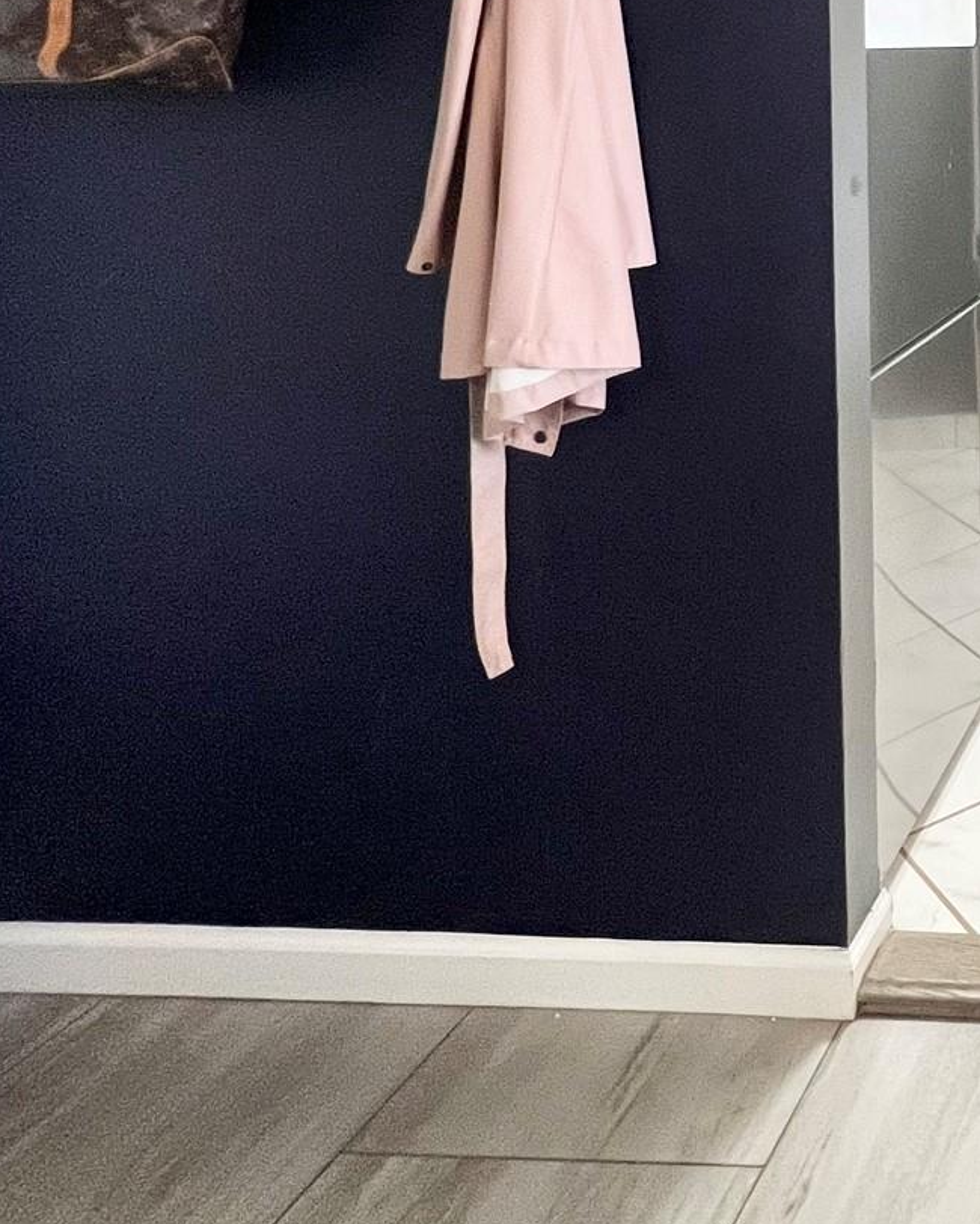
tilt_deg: -5.5
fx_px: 1160
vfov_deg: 49.6
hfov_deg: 31.4
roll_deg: -1.2
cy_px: 124
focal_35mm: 32
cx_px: 1360
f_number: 1.8
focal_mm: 1.57
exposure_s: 1/60
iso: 200
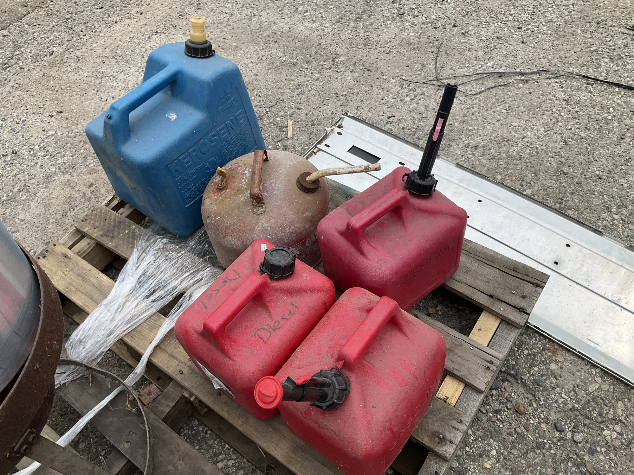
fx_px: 531
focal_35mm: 29
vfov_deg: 48.2
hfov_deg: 61.7
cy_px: 238
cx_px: 317
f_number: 1.8
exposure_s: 1/1250
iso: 25
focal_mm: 3
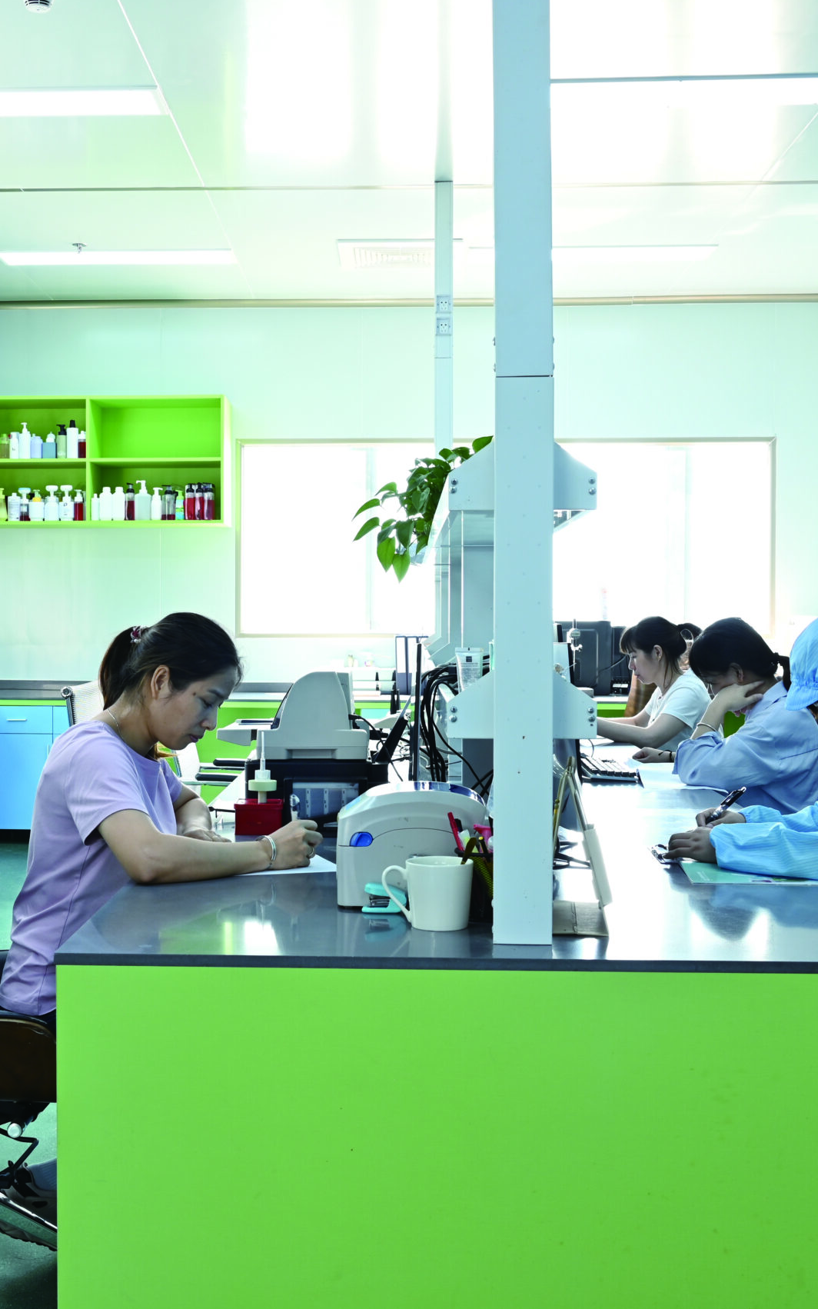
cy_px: 653
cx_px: 301
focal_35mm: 47
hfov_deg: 27.5
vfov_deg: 42.8
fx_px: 1668
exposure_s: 1/6
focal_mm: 30.5
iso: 250
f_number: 9
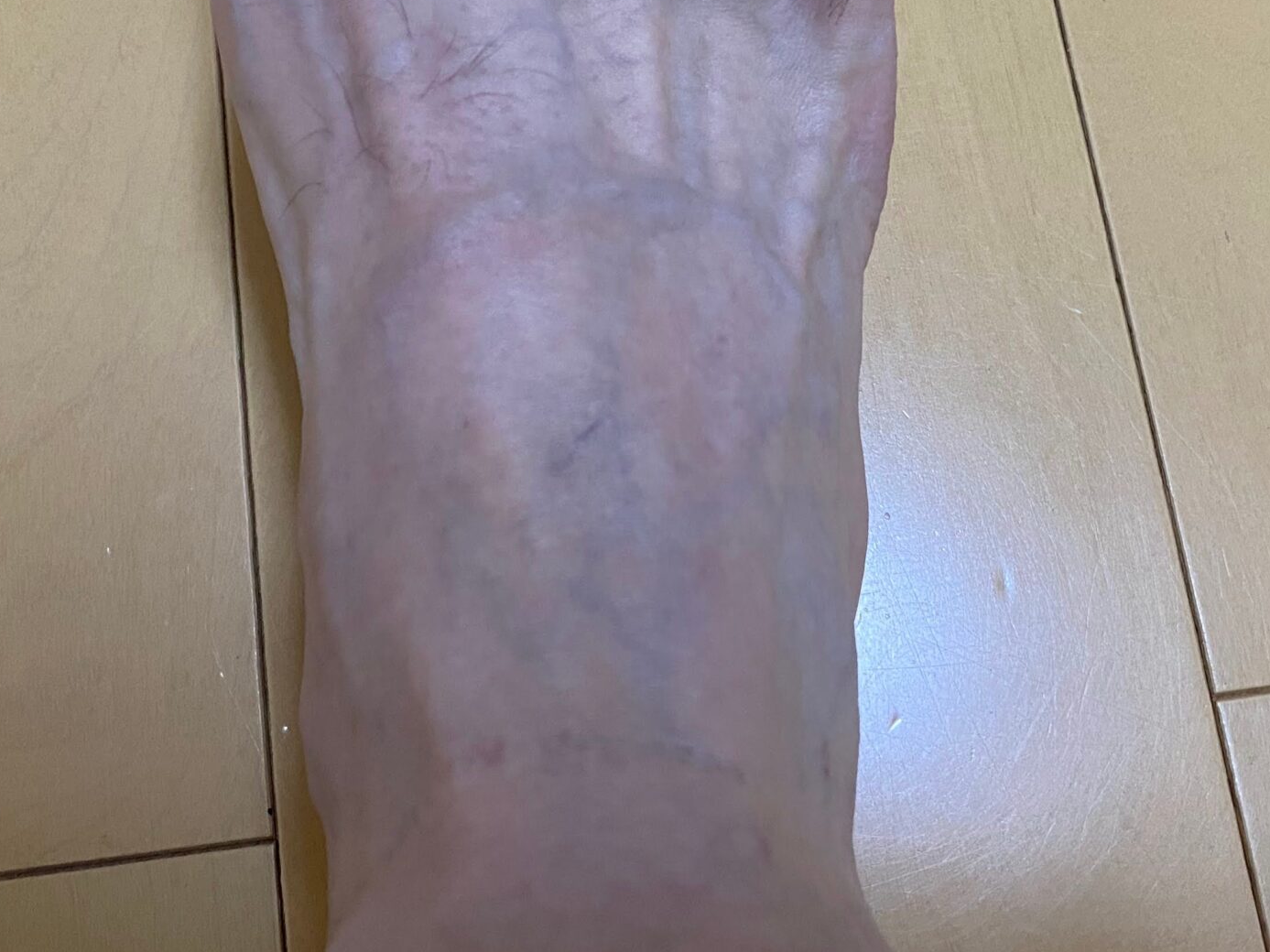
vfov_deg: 29.9
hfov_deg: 39.7
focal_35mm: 48
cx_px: 631
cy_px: 265
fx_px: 1761
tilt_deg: -72.0
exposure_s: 1/50
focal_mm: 4.25
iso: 250
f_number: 1.8
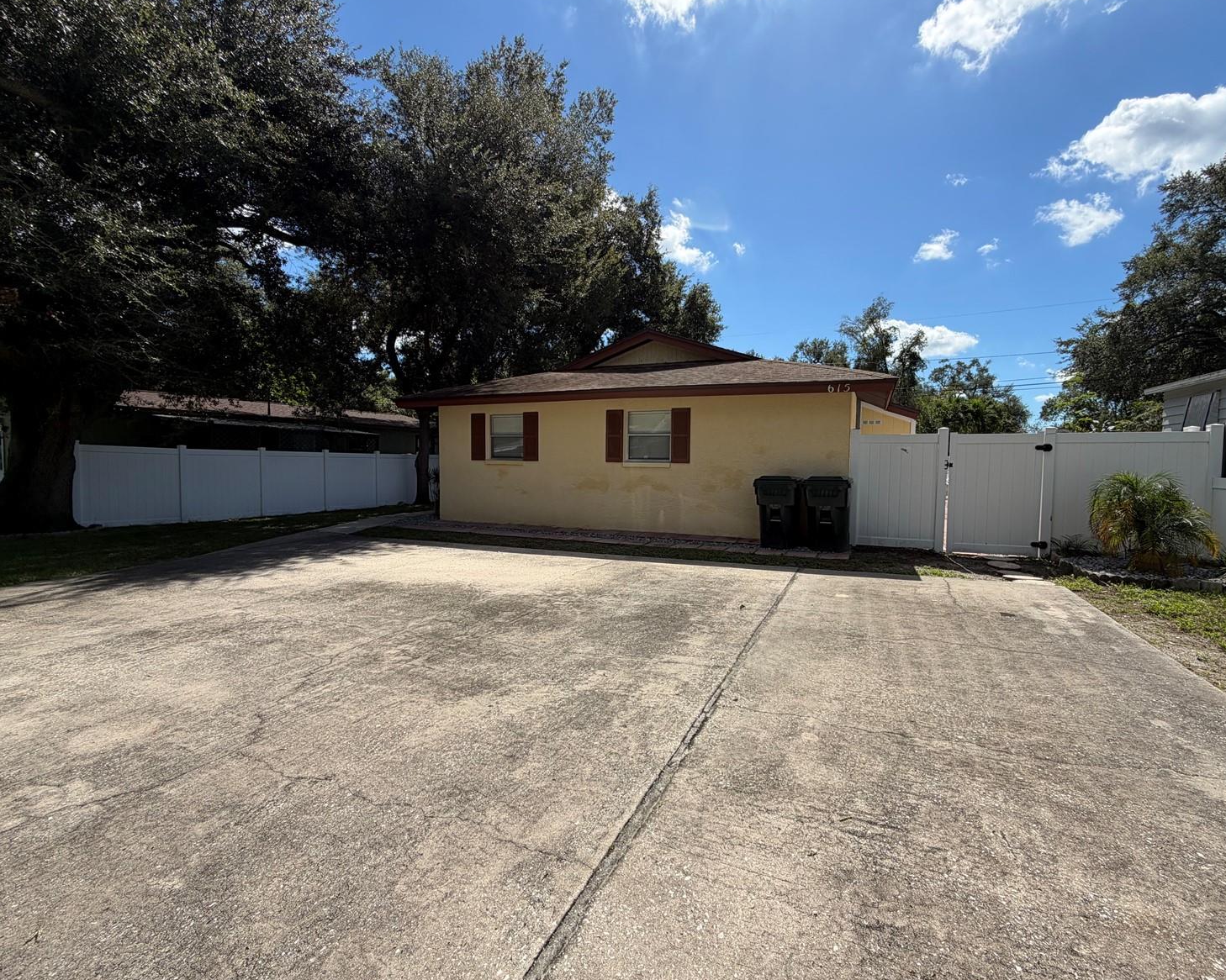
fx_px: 544
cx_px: 658
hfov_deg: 96.6
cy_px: 479
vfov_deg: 84.0
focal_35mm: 15
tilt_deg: -2.9
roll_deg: -0.5
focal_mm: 2.22
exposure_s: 1/914
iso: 20
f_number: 2.2
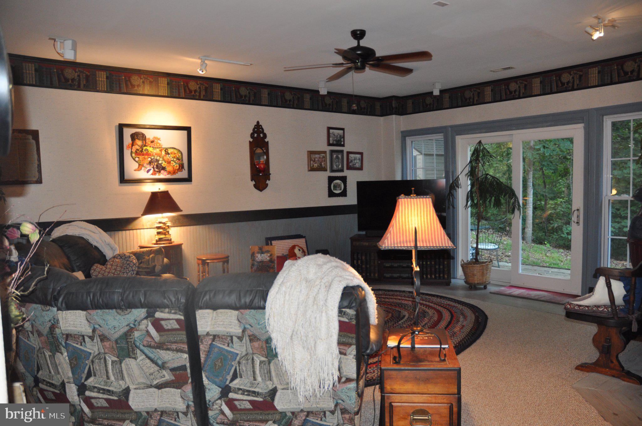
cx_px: 321
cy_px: 213
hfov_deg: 67.4
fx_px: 481
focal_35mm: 27
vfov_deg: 47.8
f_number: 3.5
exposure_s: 1/60
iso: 800
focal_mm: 18
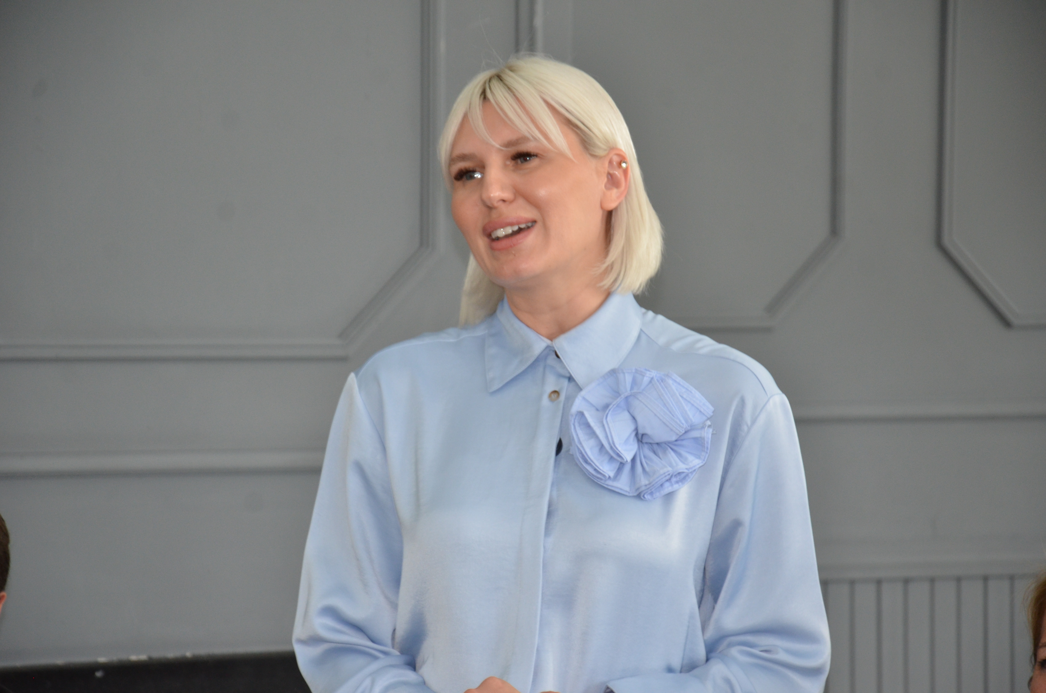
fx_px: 1653
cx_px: 523
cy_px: 346
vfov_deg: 23.7
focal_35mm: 57
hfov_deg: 35.1
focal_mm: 38
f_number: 4.5
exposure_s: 1/60
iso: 800
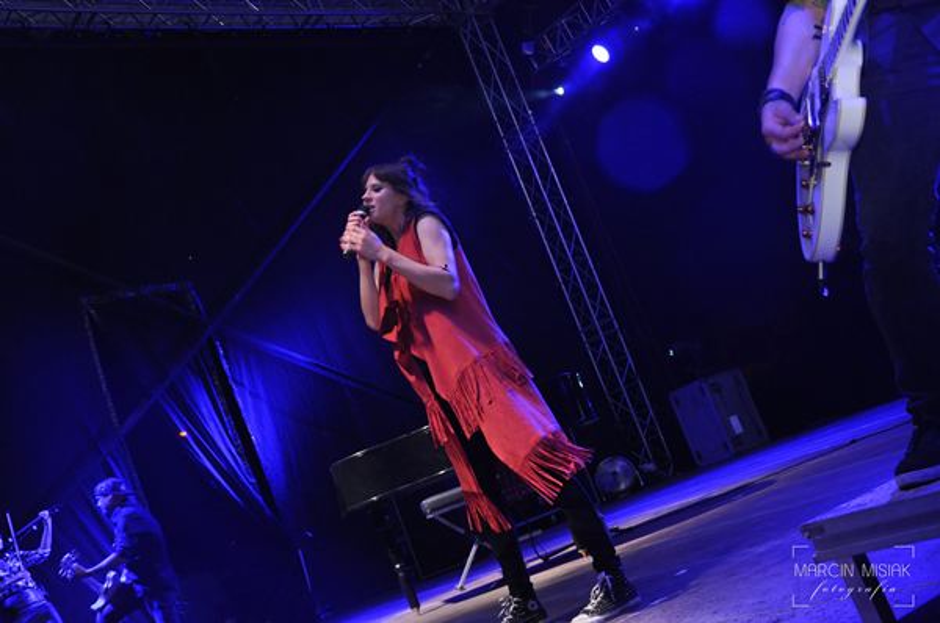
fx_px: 1173
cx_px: 470
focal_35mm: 45
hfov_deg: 43.7
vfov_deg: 29.8
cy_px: 312
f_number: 5.6
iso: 1000
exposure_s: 1/60
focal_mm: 30
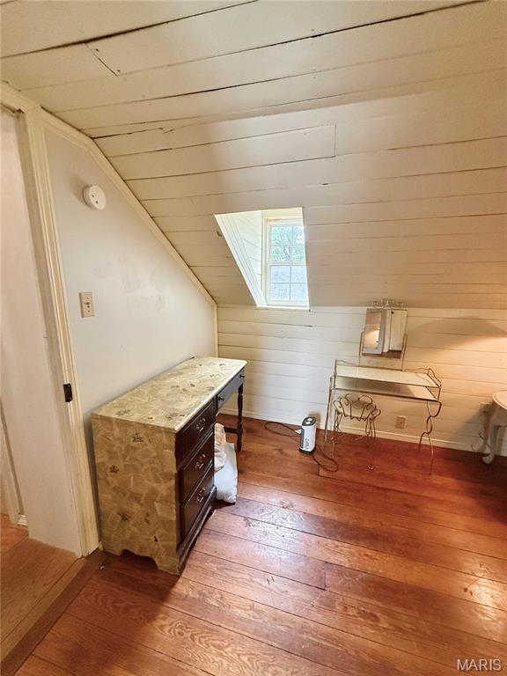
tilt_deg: -9.5
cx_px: 254
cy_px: 338
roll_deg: -1.6
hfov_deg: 85.7
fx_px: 273
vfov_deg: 102.1
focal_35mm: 14
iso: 500
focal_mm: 2.22
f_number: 2.2
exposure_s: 1/120
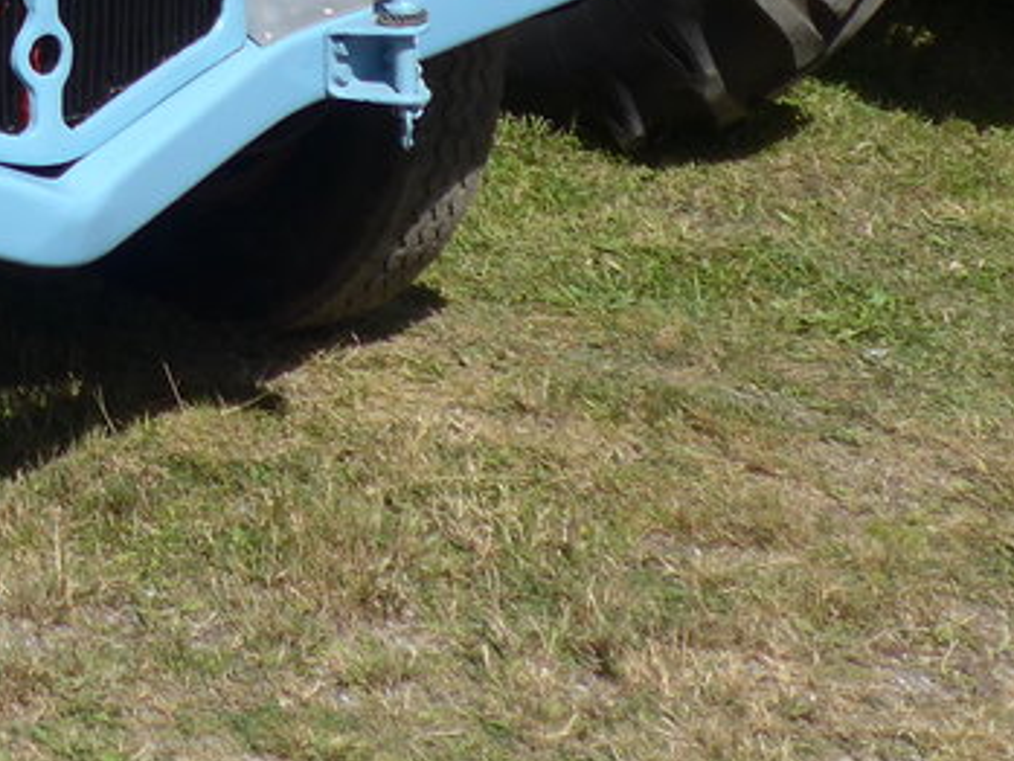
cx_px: -569
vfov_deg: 10.6
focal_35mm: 134
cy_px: -459
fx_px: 3927
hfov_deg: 13.7
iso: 80
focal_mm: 8
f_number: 2.8
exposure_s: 1/2000
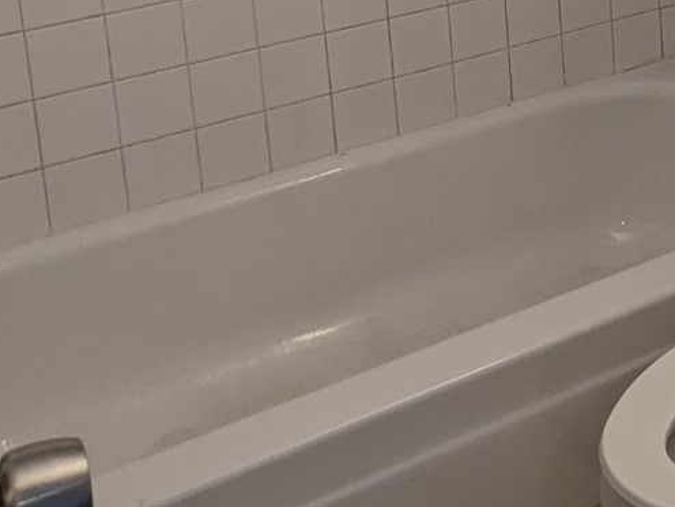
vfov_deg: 19.7
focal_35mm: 66
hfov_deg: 26.1
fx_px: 1287
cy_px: -224
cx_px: 820
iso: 49
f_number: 2.2
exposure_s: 1/60
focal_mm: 2.35
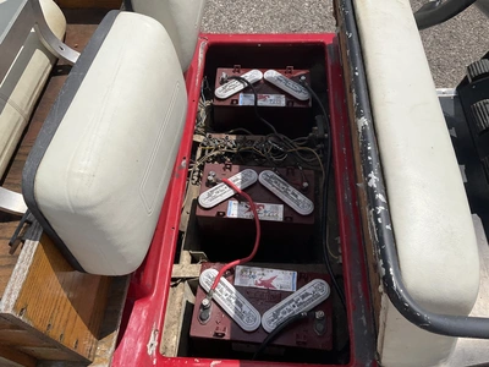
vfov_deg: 48.2
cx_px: 244
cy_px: 184
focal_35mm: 29
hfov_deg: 61.7
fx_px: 410
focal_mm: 3
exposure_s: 1/4785
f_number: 1.8
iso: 25
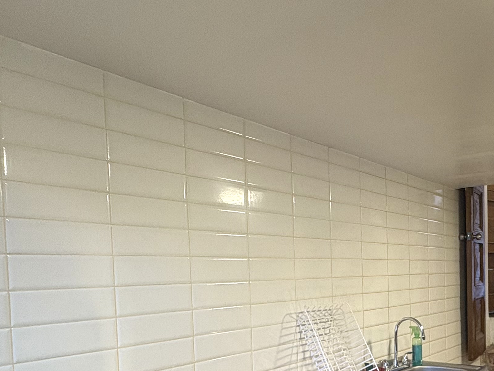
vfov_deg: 39.2
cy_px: 293
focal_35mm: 35
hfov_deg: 50.3
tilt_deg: -2.7
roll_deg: +1.1
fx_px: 500
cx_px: 375
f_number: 2.2
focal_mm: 2.22
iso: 160
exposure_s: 1/120
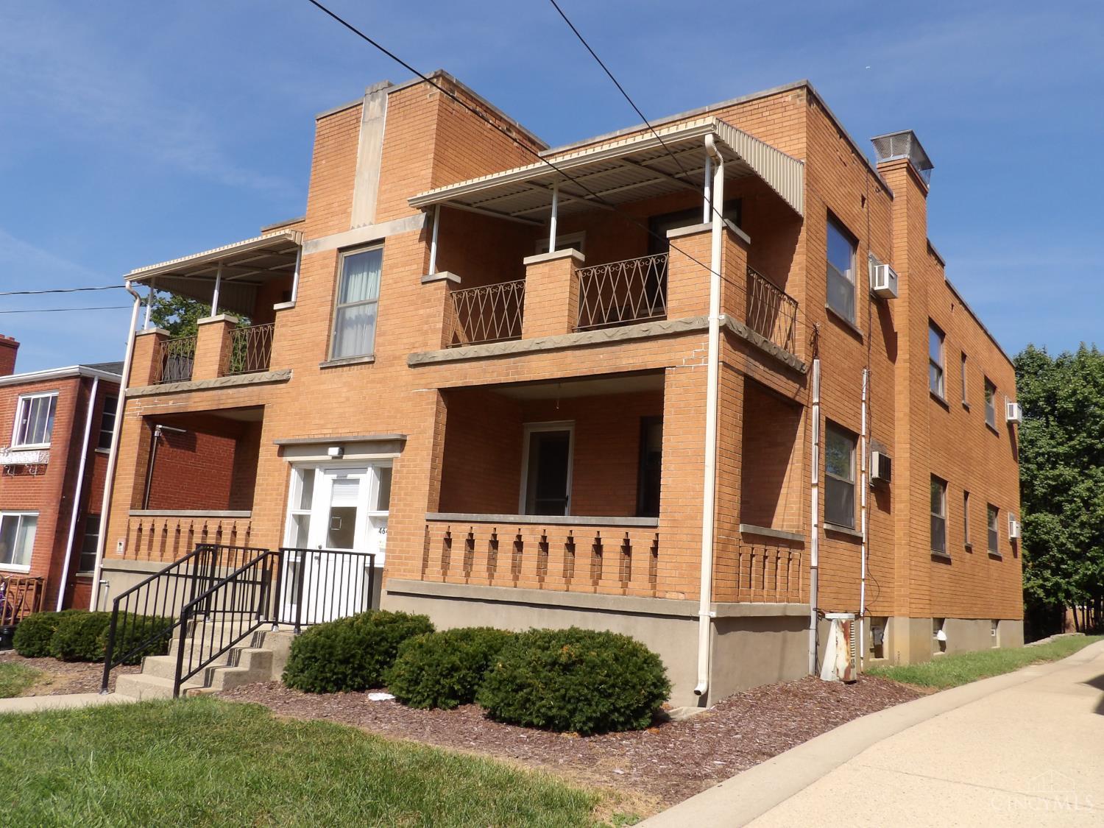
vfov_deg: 49.7
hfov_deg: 63.4
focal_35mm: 28
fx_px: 893
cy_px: 414
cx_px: 552
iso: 100
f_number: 5.9
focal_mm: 5
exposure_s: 1/297
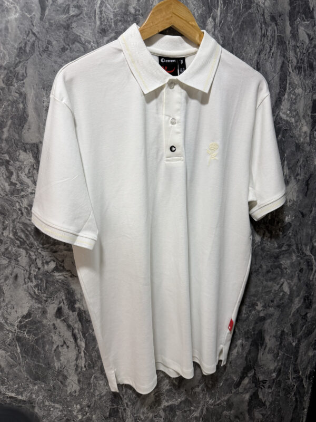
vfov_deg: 71.6
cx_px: 158
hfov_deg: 56.8
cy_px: 211
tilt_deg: -16.1
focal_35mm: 24
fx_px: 292
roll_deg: -1.0
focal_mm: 6.76
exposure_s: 1/60
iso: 125
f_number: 1.78
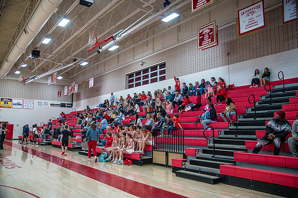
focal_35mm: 30
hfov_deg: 62.0
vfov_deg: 43.6
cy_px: 99
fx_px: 248
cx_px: 149
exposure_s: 1/320
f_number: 4
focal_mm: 30
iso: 2000
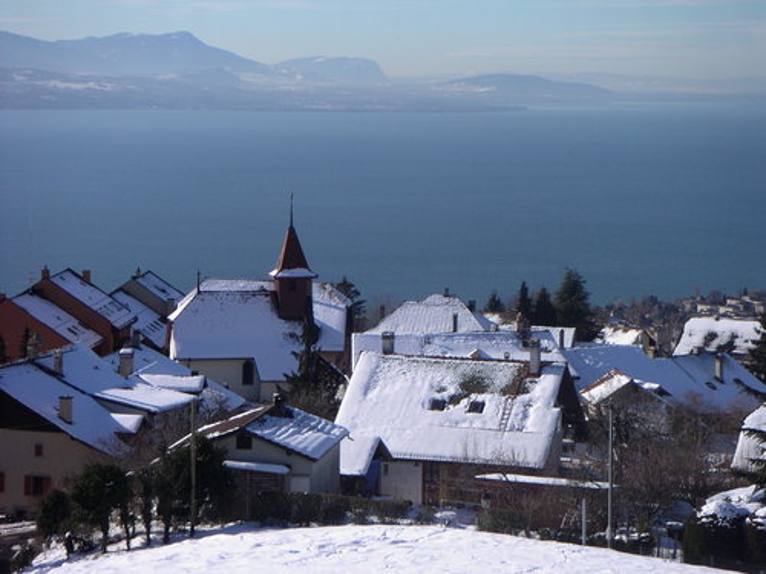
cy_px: 287
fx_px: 2102
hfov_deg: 20.7
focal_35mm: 95
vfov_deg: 15.6
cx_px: 383
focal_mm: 14.7
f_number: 8
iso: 50
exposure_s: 1/190
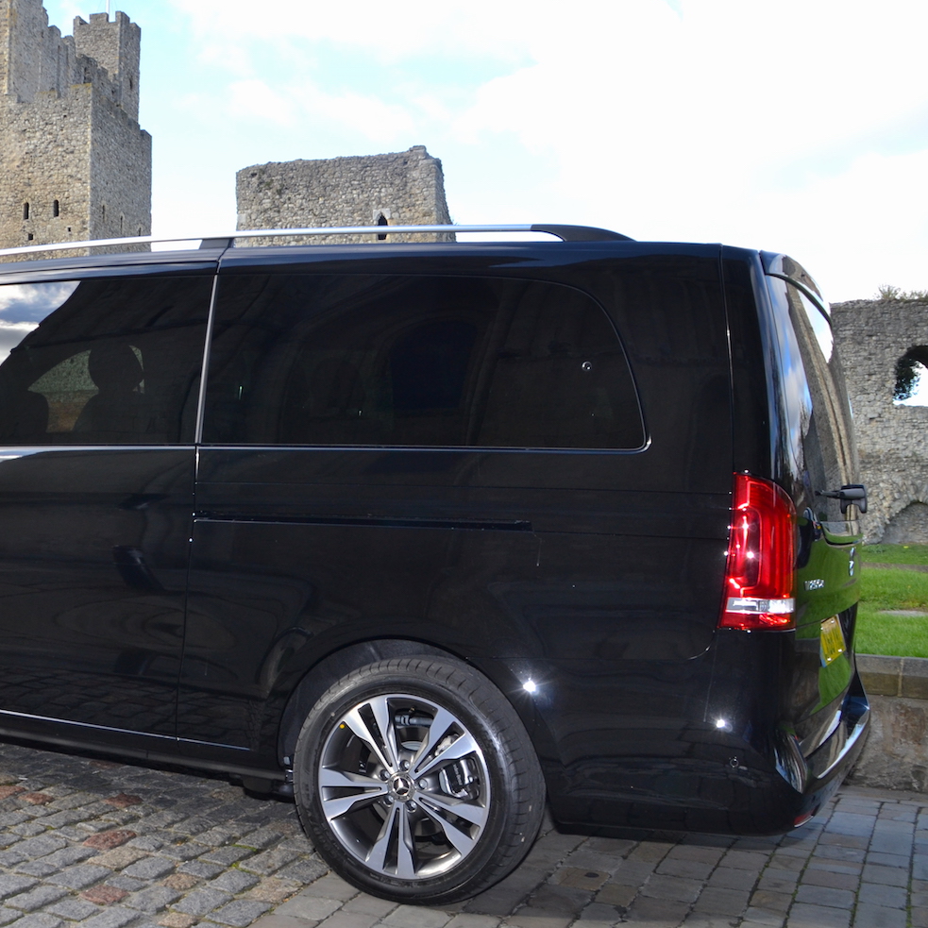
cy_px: 413
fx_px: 1274
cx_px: 125
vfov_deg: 40.0
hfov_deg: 37.8
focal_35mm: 42
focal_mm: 18
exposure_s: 1/160
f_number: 8
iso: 200
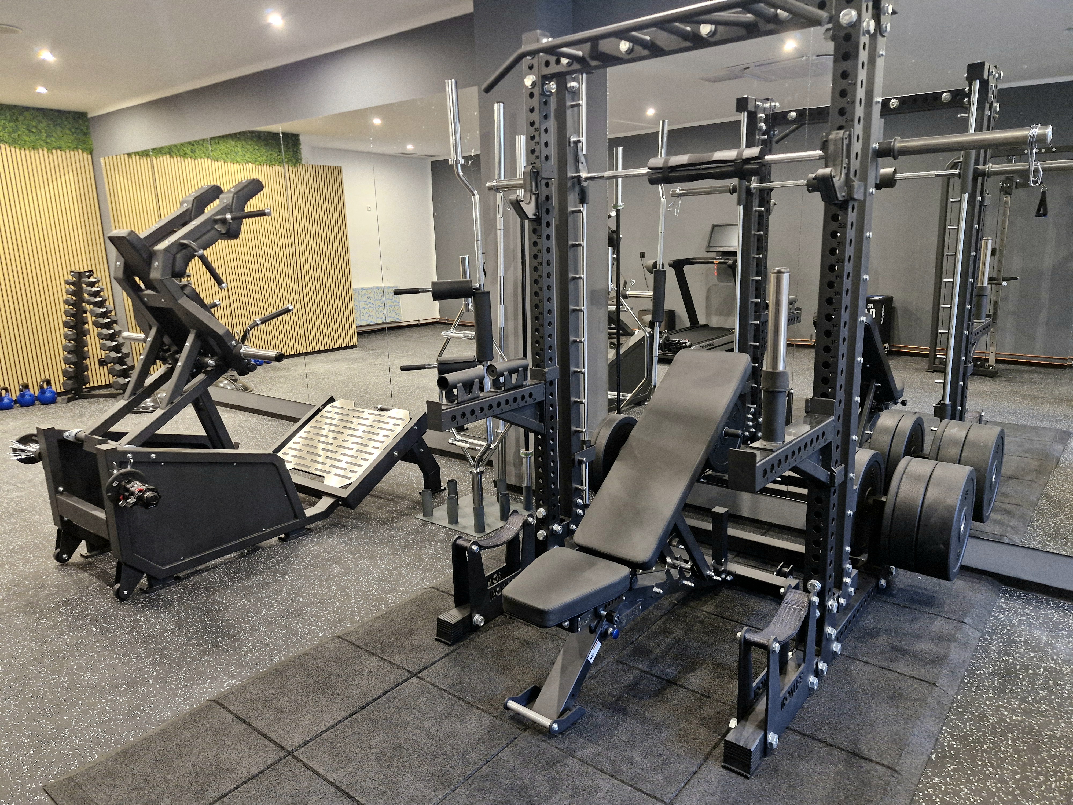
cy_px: 402
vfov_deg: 58.9
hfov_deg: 73.9
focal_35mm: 23
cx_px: 536
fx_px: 713
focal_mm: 5.54
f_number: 1.8
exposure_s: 1/50
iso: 640
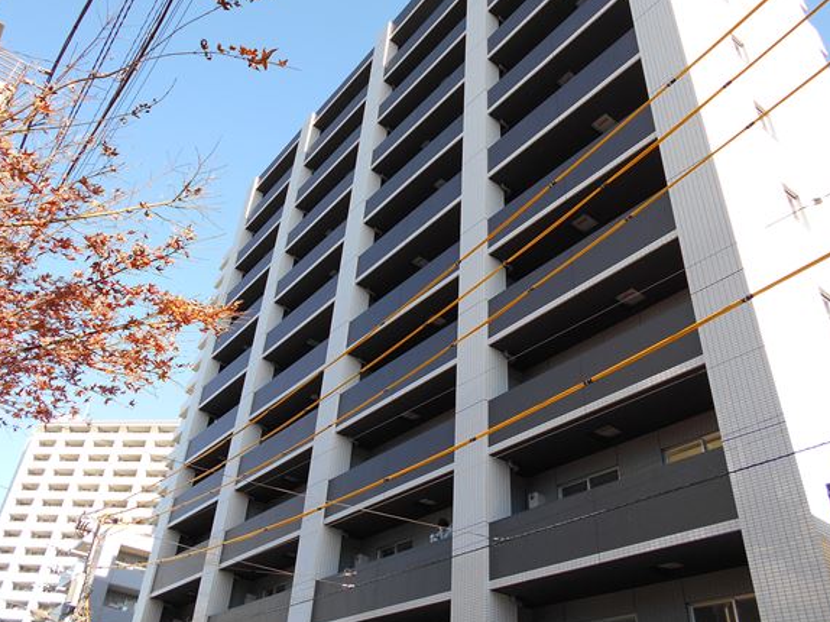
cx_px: 383
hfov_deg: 61.6
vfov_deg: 48.2
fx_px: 695
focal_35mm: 29
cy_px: 292
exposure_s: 1/320
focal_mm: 4.6
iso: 80
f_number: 3.2
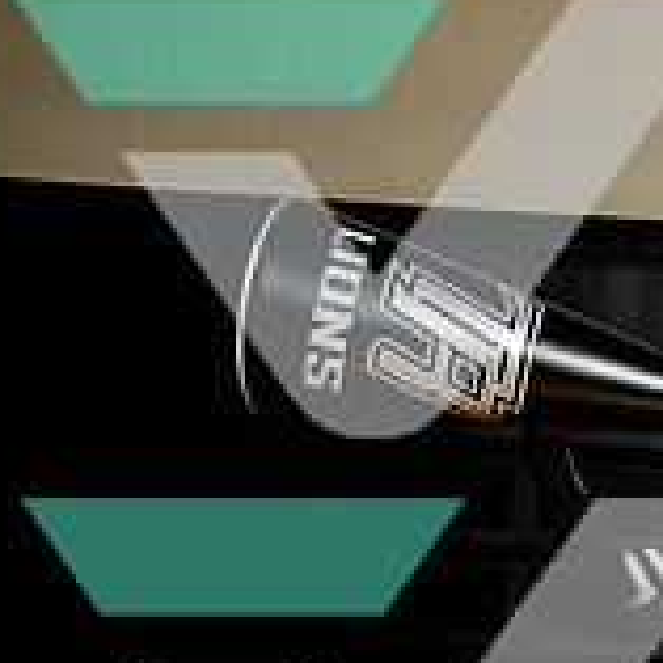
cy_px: 724
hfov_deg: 16.7
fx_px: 1972
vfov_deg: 18.4
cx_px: 1098
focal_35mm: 91
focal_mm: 29
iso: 200
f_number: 5.6
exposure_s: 1/250
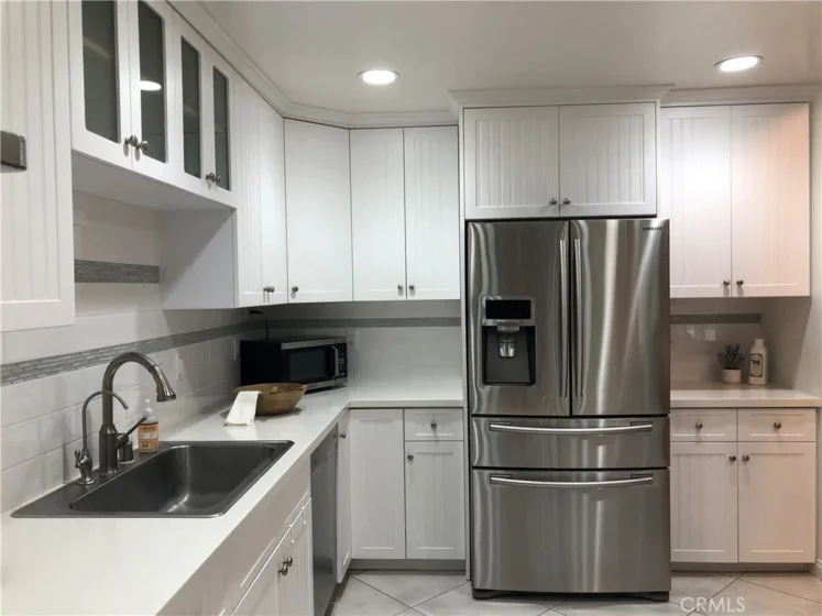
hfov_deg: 63.5
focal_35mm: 28
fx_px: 665
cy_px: 308
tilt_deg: -1.5
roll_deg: +2.1
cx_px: 411
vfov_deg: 49.7
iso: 25
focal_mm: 3.99
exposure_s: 1/30
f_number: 1.8
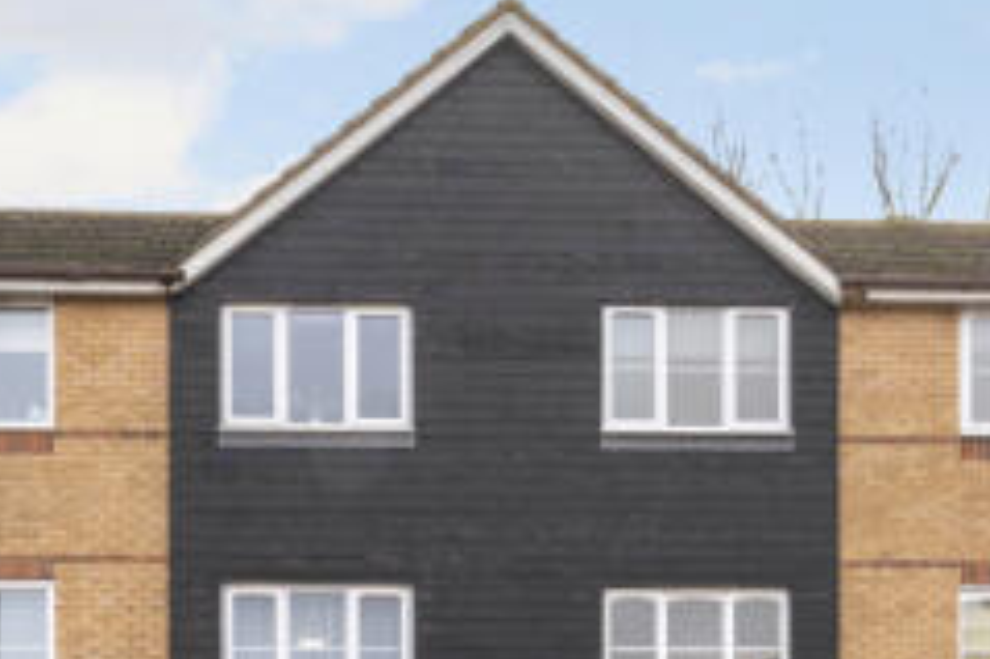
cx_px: 331
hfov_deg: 33.1
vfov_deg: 22.6
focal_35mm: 60
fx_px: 1649
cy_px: 371
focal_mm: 14
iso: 400
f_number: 16
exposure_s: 1/60
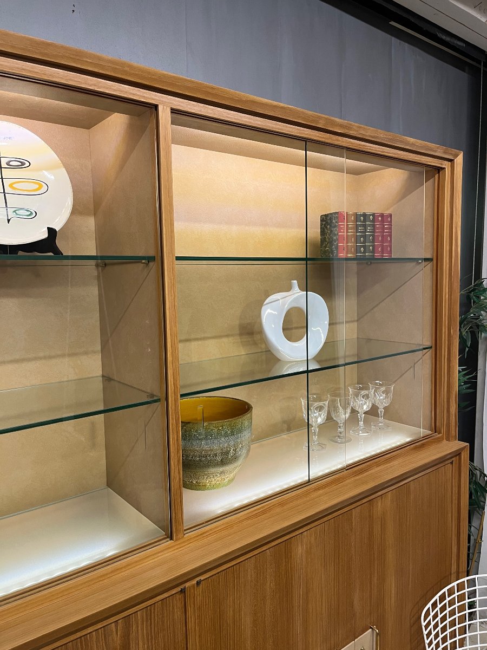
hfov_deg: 53.1
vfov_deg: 67.3
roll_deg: +0.5
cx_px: 244
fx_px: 488
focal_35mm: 26
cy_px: 325
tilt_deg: -7.1
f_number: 1.6
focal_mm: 5.1
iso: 100
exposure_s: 1/50
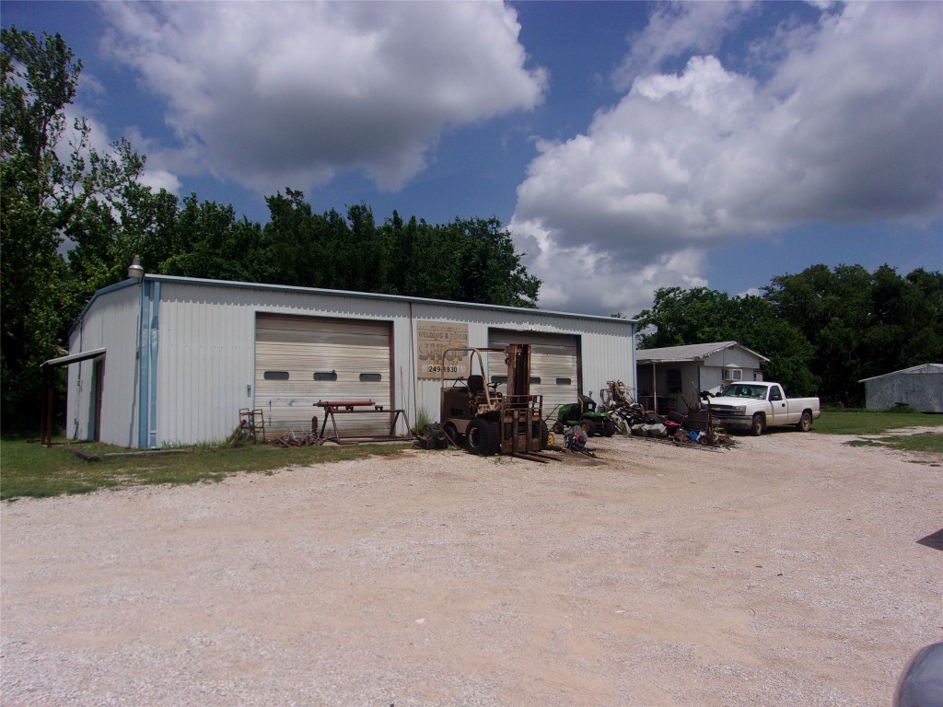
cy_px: 354
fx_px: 736
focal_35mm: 27
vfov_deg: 51.4
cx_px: 472
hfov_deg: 65.3
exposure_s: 1/300
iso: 80
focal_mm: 4.9
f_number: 10.4
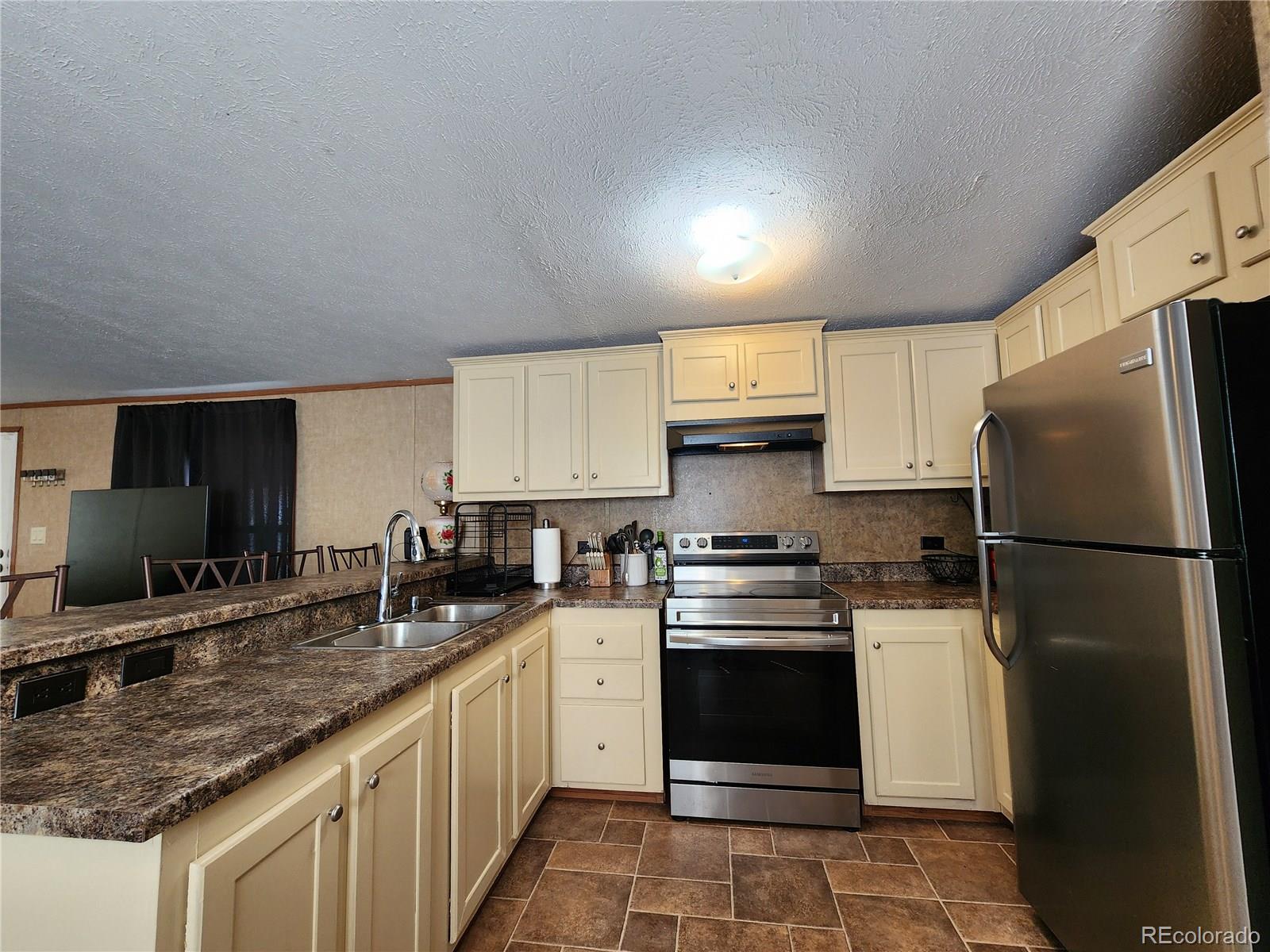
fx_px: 477
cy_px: 476
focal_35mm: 13
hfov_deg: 106.2
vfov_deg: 89.9
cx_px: 635
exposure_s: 1/60
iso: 160
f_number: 2.2
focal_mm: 2.2
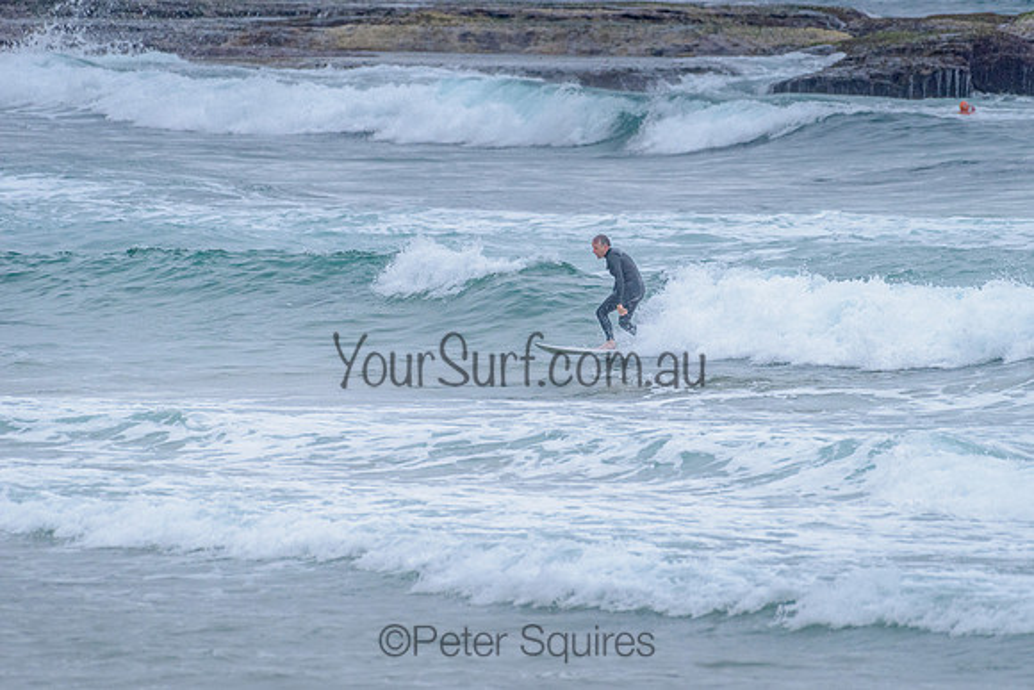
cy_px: 273
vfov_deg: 2.2
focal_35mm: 613
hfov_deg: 3.4
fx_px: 17606
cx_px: 628
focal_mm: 500
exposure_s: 1/2000
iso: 1400
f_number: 5.6
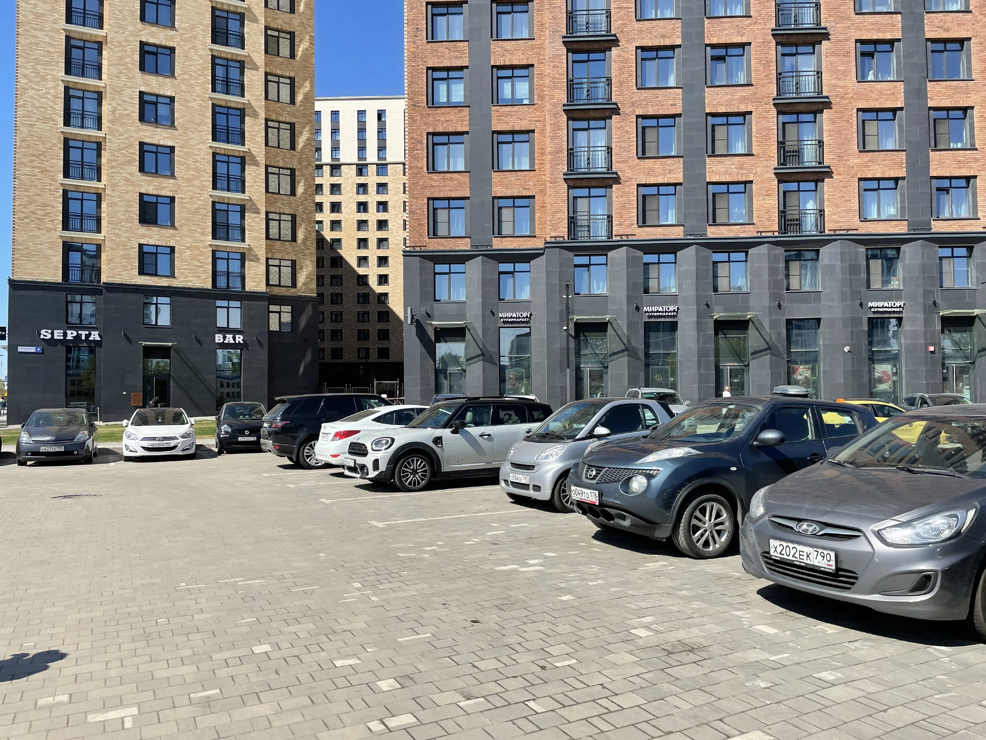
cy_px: 370
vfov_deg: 53.1
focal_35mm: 26
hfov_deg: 67.3
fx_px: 741
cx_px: 493
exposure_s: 1/2747
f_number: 1.6
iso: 32
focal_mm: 4.2
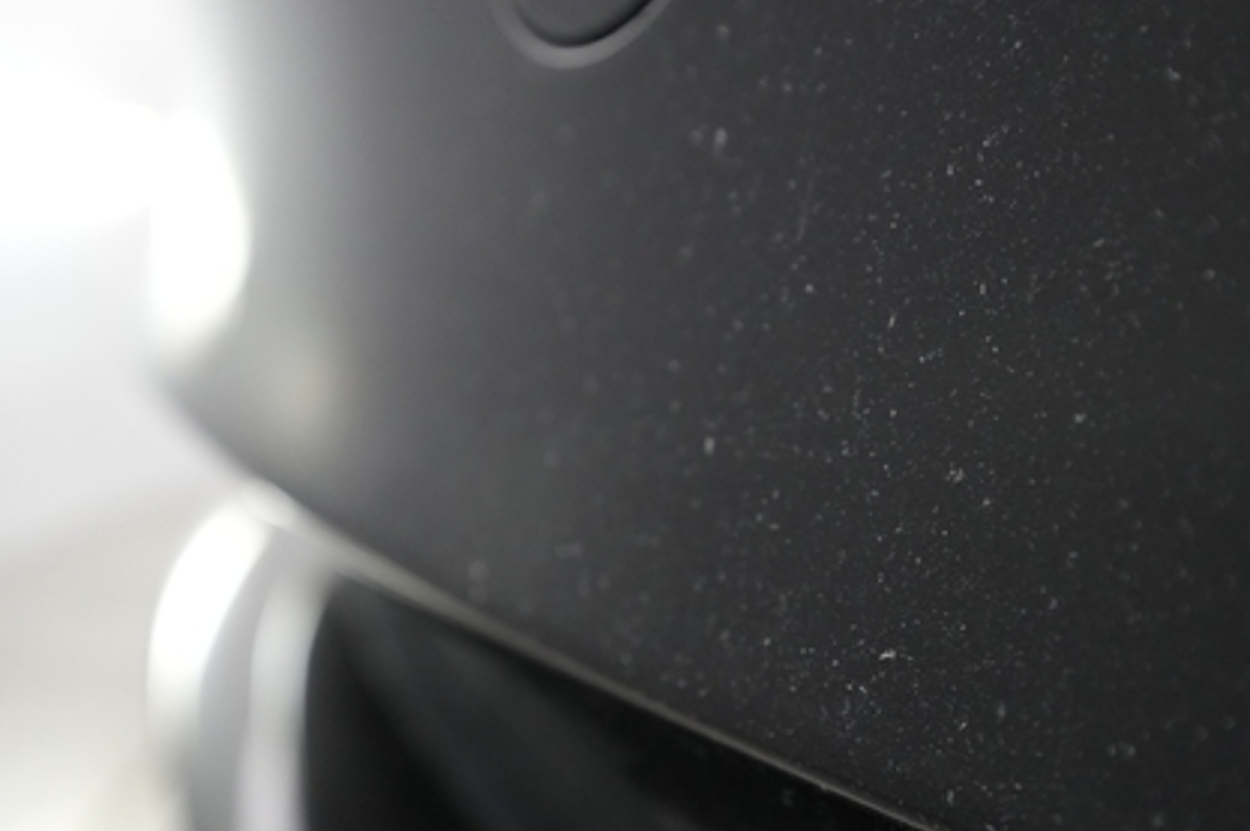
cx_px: 552
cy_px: 522
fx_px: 1491
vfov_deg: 31.0
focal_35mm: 43
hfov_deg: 45.4
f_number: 4.5
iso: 4000
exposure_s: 1/100
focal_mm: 28
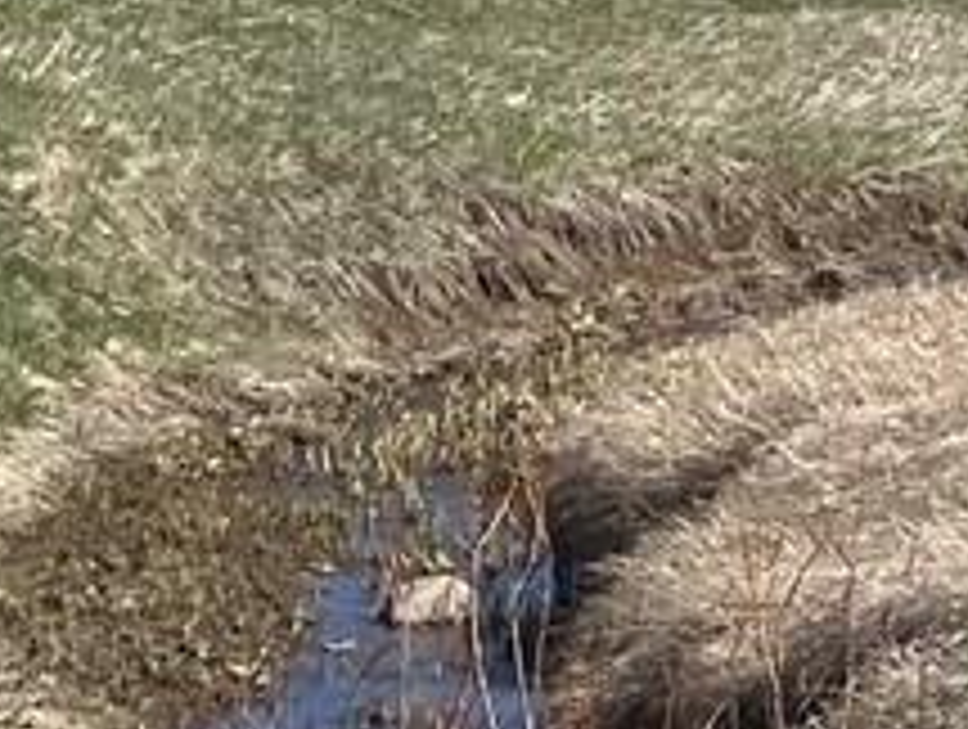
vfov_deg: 6.5
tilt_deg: +11.4
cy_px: -1426
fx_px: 5826
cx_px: 1801
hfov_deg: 9.0
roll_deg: -0.6
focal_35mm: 208
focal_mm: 3.99
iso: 32
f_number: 1.8
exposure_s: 1/1869
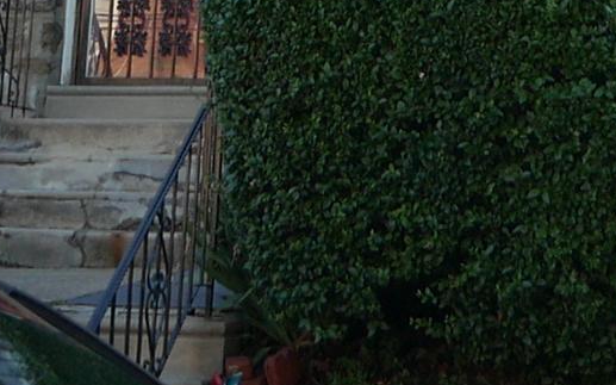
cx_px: 496
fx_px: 2115
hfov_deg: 16.4
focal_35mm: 126
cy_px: -284
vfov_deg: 9.9
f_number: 3.7
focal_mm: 15
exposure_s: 1/500
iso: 320
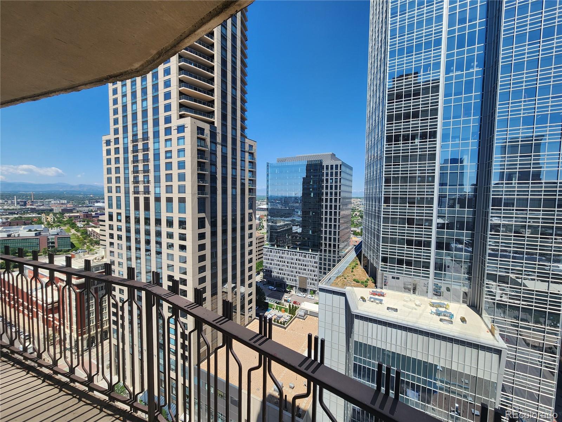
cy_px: 211
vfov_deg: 89.9
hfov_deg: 106.2
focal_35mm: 13
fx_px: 211
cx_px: 281
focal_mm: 2.2
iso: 50
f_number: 2.2
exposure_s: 1/1529
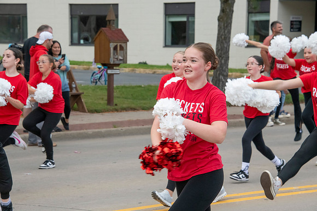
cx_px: 158
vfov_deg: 9.5
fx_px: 1277
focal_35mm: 145
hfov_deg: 14.2
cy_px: 106
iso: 3200
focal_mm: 145
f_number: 11
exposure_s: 1/500
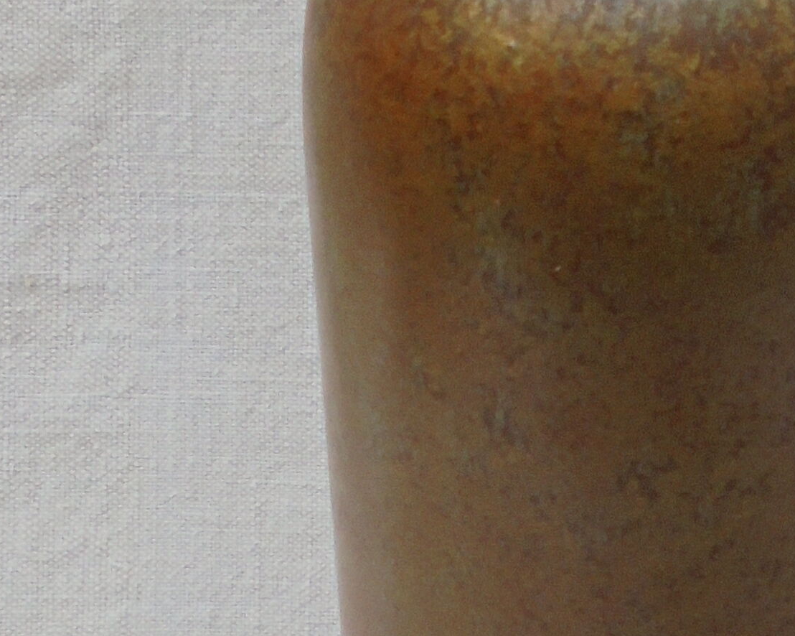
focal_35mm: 118
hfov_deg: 16.1
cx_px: 727
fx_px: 2776
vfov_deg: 13.0
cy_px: 476
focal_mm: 4.6
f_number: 3.5
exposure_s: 1/40
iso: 100
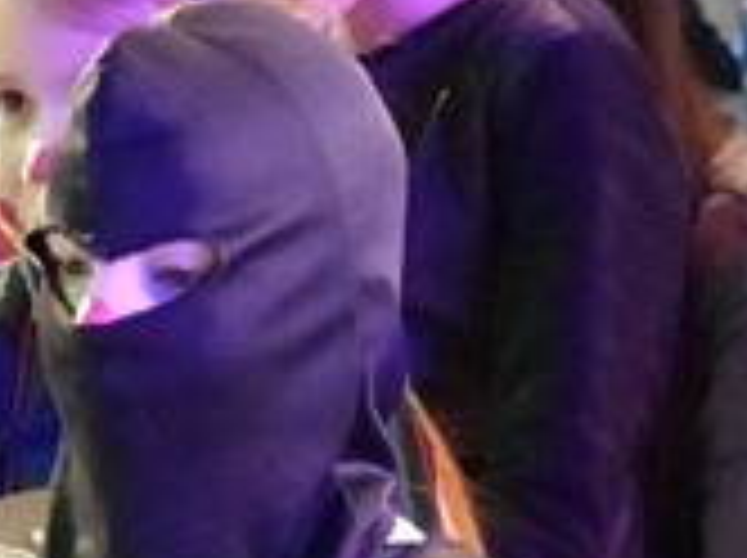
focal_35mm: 474
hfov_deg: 4.2
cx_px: 333
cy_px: 475
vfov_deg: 3.1
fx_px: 10214
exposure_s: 1/80
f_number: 2.8
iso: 1600
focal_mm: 23.1
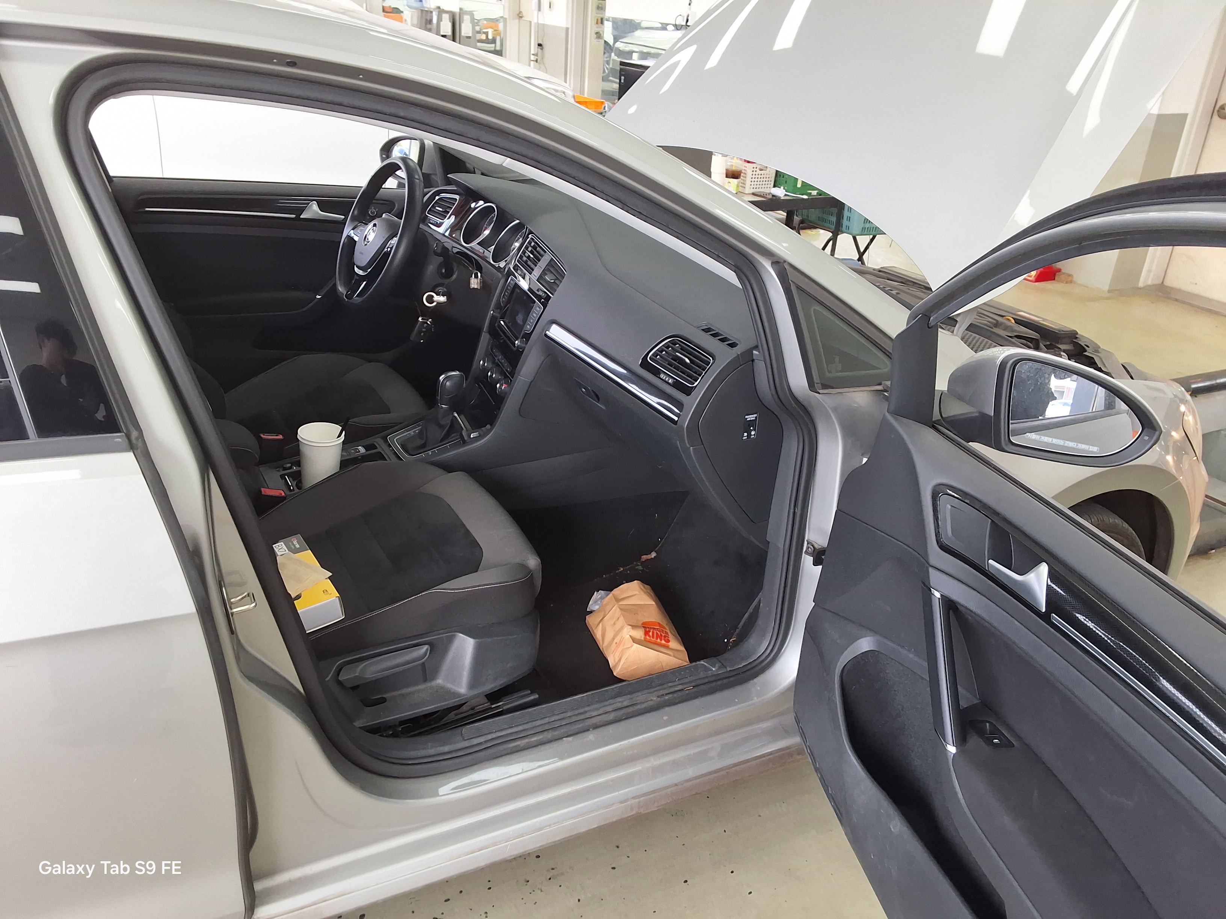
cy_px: 460
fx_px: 992
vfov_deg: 49.7
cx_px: 613
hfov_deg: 63.4
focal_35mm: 28
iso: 64
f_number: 1.9
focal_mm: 2.91
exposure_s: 1/120
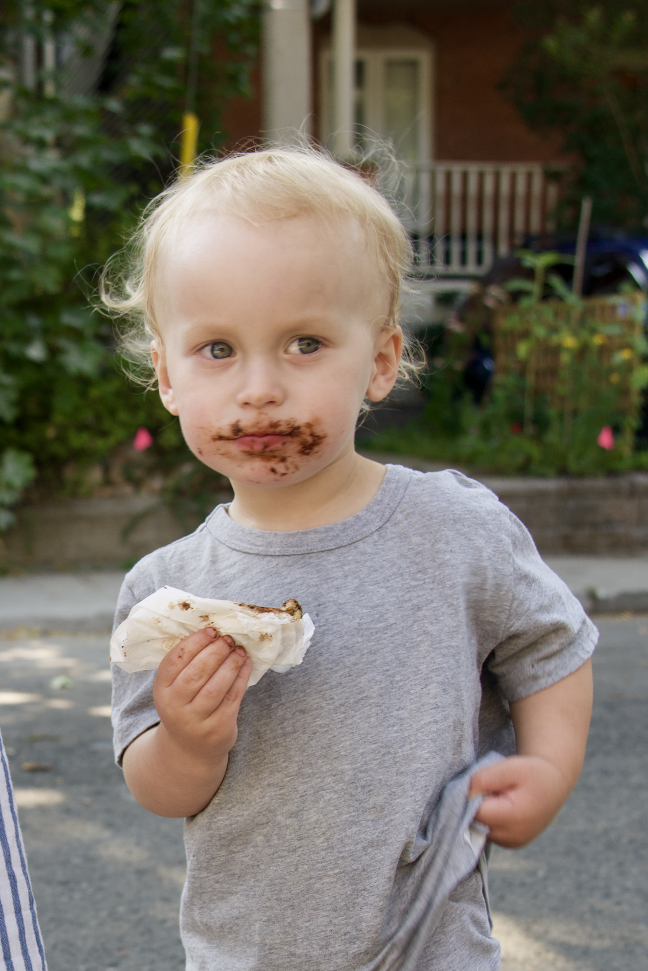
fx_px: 648
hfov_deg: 53.2
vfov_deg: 73.7
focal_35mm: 24
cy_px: 486
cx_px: 324
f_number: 4
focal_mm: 24
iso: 100
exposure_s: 1/80
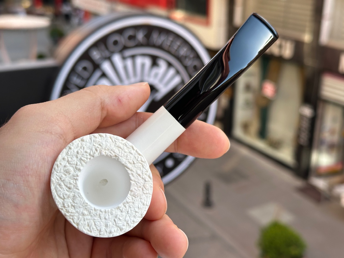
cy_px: 129
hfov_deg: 39.7
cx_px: 172
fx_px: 477
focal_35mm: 48
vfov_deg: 30.3
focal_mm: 6.86
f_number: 1.78
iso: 64
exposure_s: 1/527
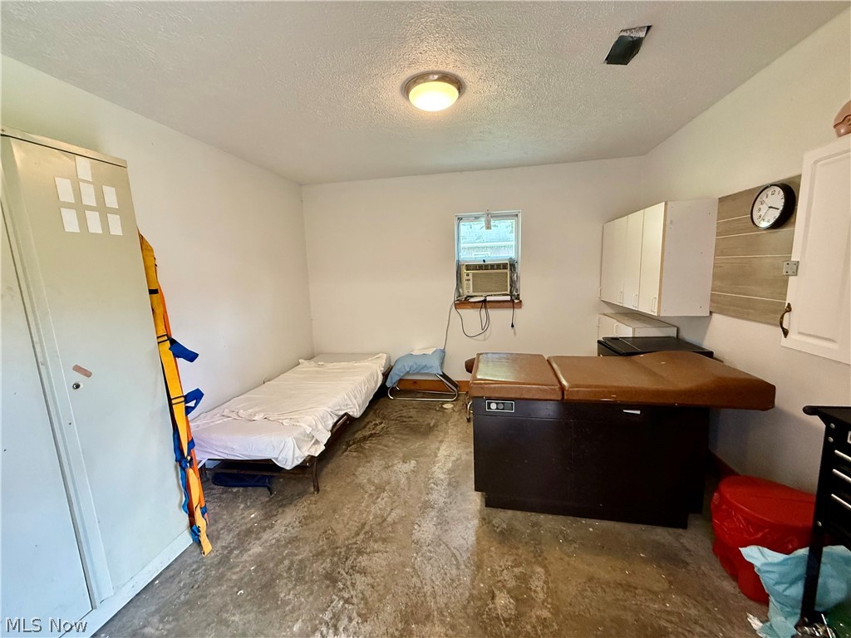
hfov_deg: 102.1
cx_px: 426
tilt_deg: -8.7
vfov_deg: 85.7
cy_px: 319
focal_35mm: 14
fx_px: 344
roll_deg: +1.6
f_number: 2.2
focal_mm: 2.22
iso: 400
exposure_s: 1/120
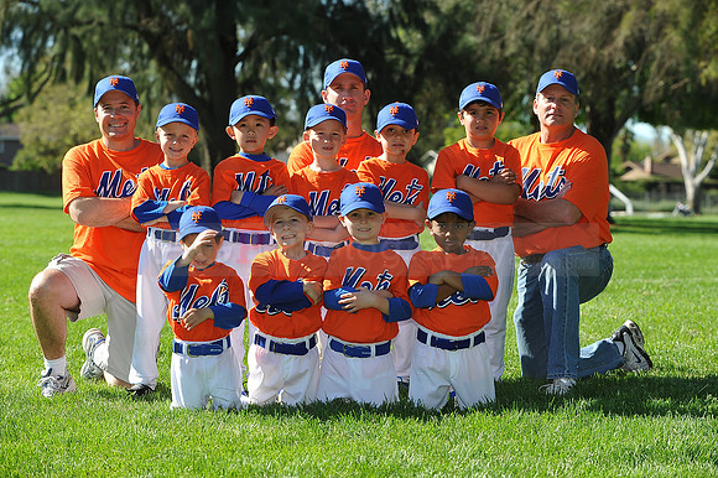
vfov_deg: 13.0
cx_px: 359
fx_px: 2093
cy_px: 239
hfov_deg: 19.5
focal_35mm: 105
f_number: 6.3
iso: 200
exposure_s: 1/400
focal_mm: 105
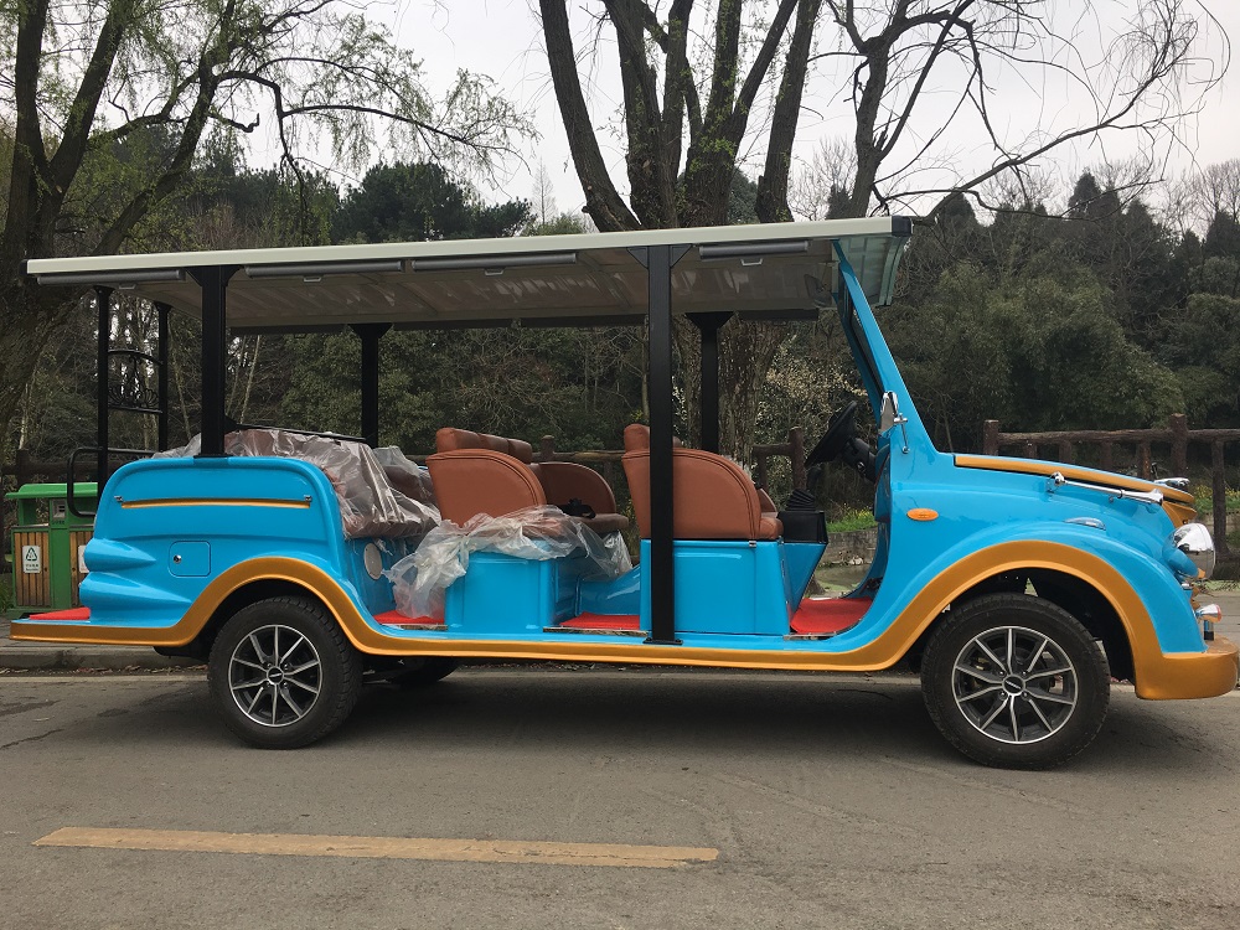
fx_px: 1039
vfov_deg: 48.2
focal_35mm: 29
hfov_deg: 61.7
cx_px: 620
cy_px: 465
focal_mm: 4.15
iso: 25
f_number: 2.2
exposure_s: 1/519
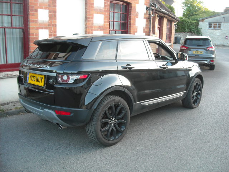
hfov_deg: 52.6
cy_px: 86
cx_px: 114
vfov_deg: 40.7
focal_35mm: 35
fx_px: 232
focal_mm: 5.7
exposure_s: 1/60
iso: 154
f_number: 2.8
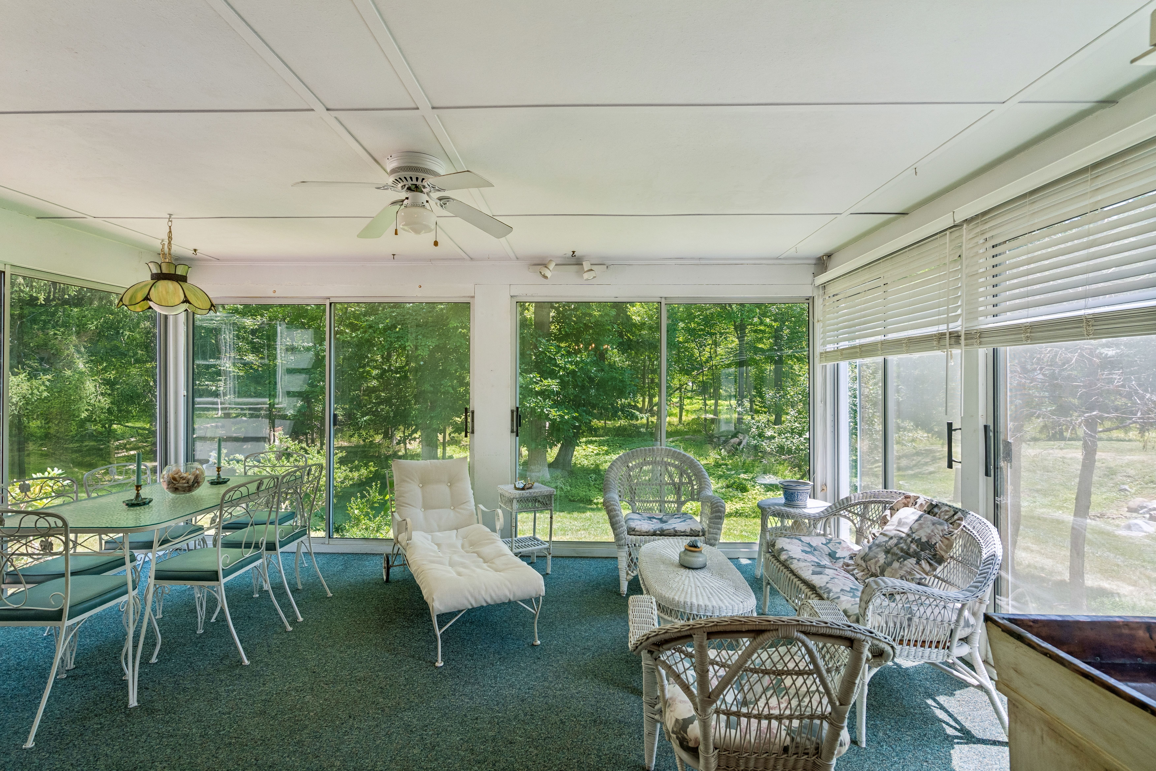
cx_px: 578
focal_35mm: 16
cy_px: 386
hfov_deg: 96.7
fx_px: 514
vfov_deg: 73.7
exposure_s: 1/125
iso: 640
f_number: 8
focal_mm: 16
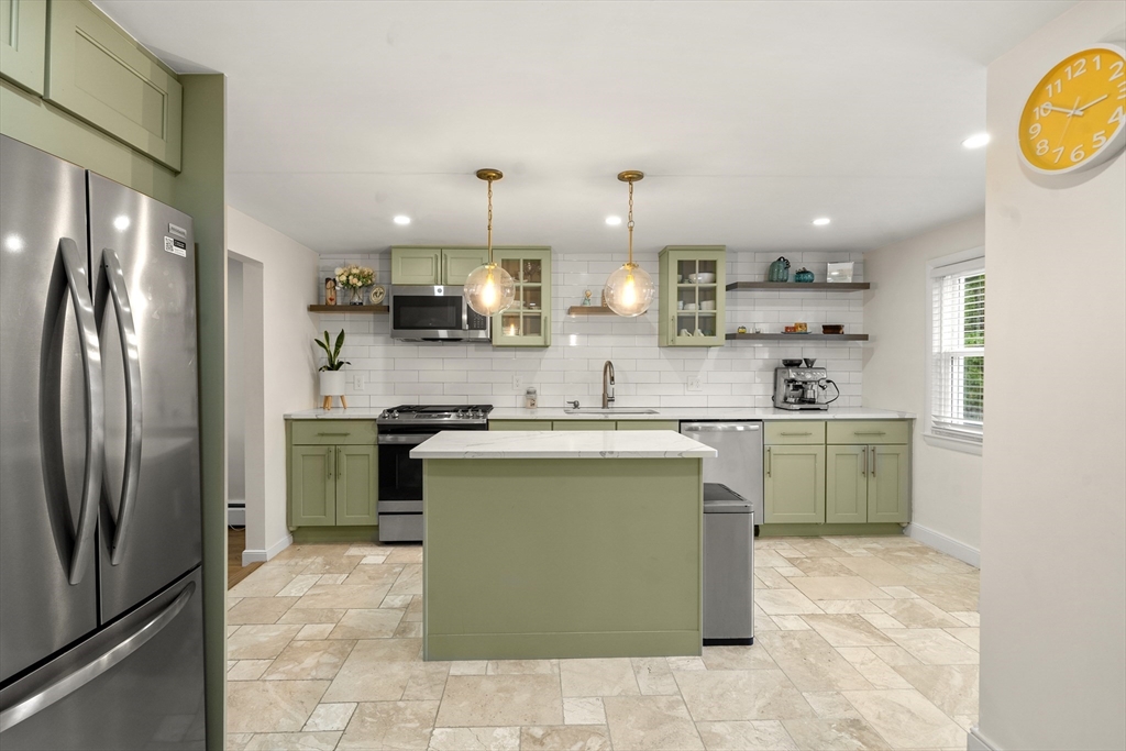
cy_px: 376
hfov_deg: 96.7
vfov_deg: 73.8
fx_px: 500
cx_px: 563
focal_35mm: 16
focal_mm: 16
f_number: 7.1
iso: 320
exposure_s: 1/25
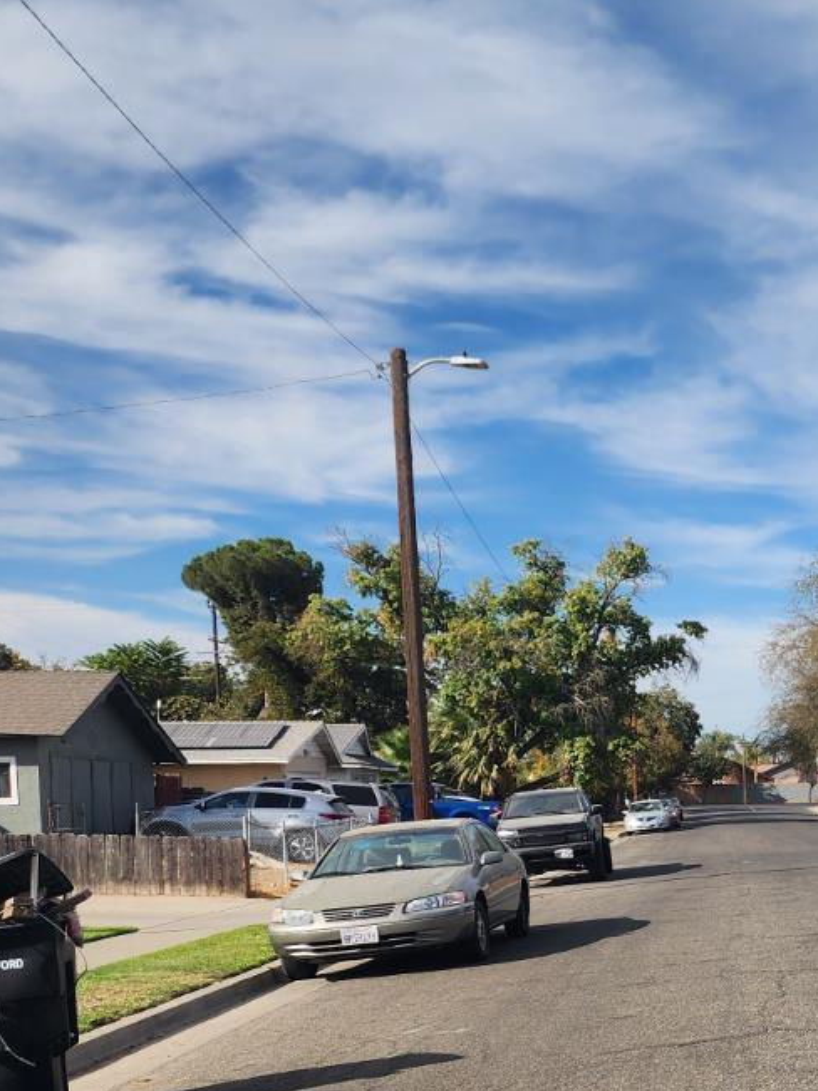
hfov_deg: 23.9
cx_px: 1090
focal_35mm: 53
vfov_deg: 34.9
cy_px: 887
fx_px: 1670
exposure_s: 1/1090
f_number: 1.8
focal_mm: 6.4
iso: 12
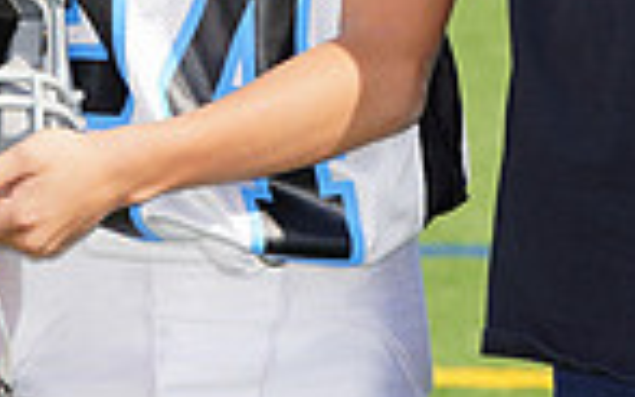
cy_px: -298
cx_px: 324
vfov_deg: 1.9
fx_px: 11755
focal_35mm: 679
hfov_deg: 3.1
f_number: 8
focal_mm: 169
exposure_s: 1/250
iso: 100
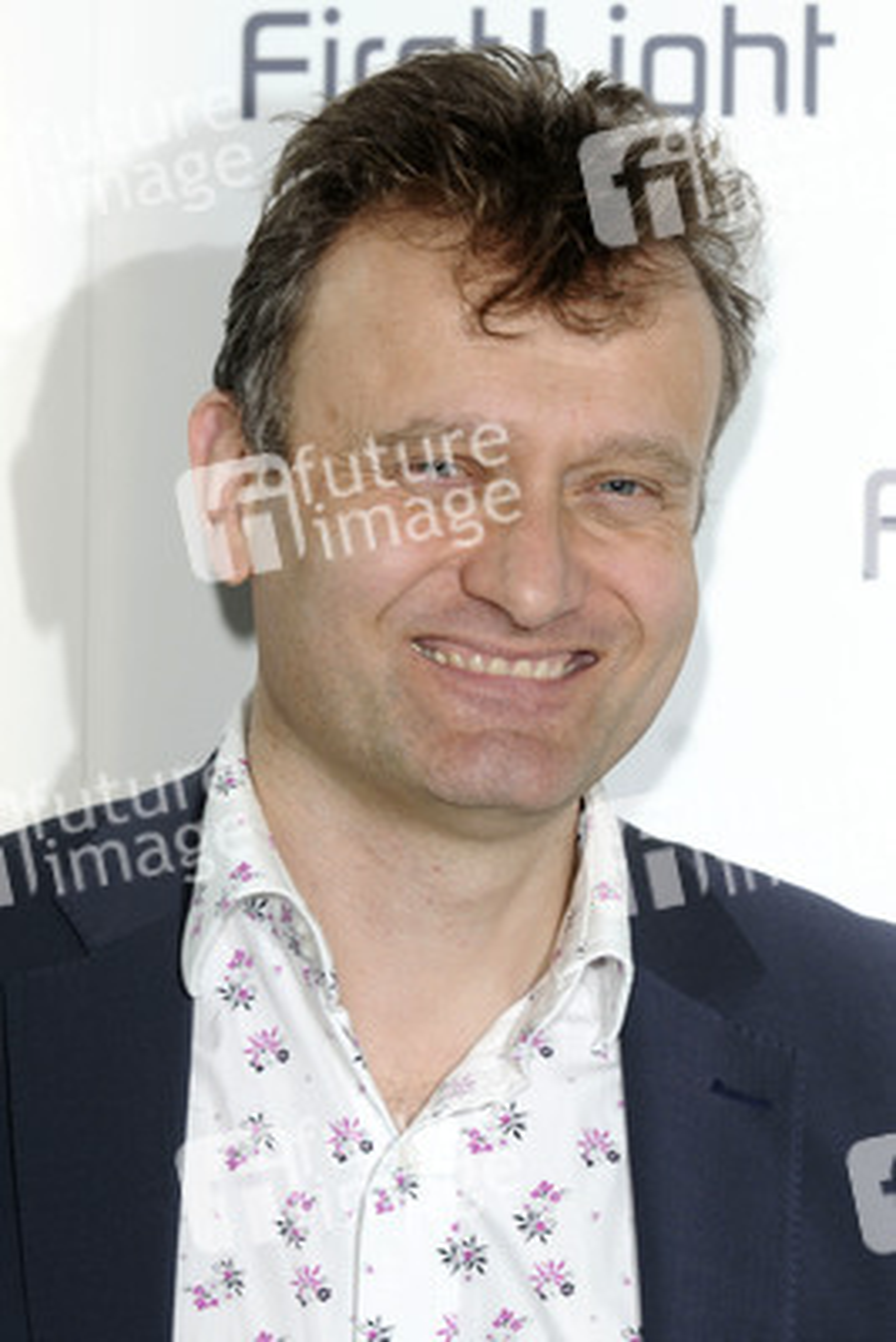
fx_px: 5147
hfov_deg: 9.9
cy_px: 671
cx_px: 448
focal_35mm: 138
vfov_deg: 14.9
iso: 320
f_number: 6.3
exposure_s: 1/160
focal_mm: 92
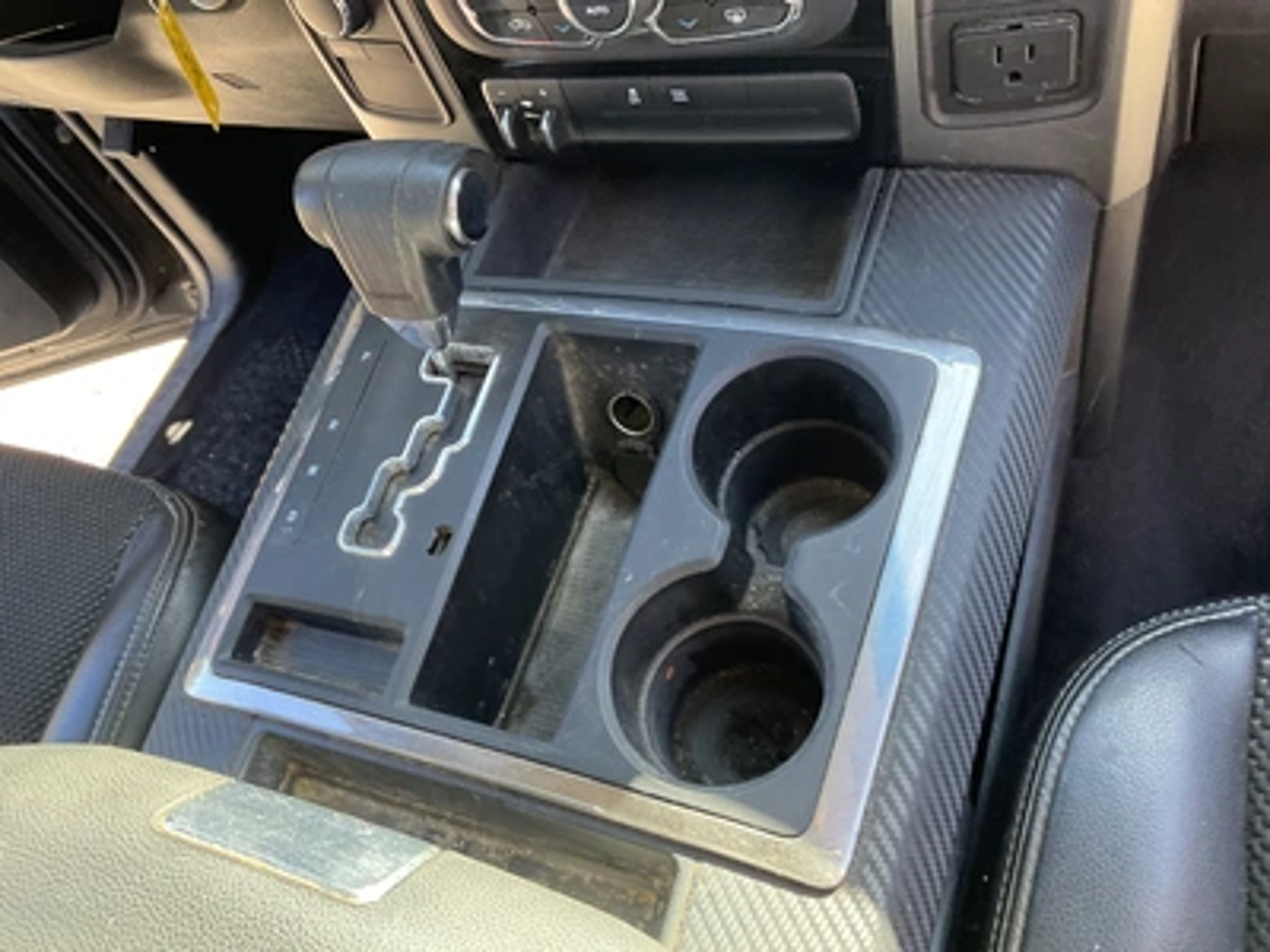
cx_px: 635
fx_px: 1064
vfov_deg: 48.2
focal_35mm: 29
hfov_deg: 61.7
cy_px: 476
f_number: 1.8
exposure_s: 1/66
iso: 64
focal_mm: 3
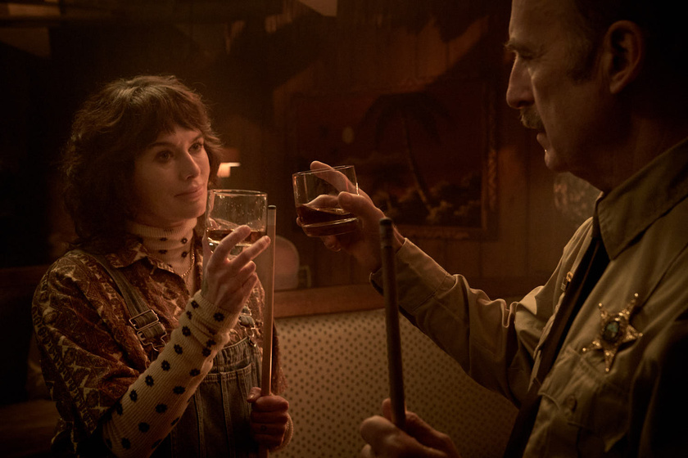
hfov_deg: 38.2
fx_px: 994
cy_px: 229
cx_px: 344
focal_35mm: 52
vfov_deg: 26.0
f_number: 5.6
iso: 10000
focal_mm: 52
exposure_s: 1/100
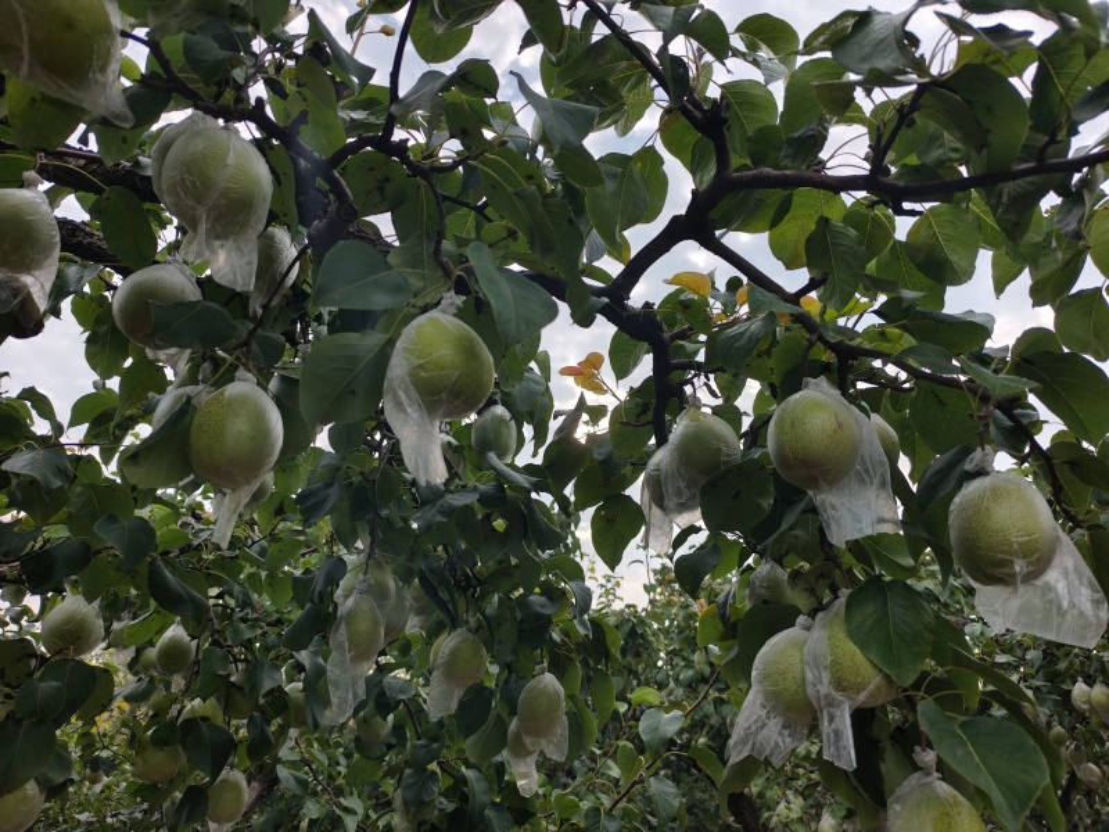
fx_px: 769
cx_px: 554
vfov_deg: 56.8
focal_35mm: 24
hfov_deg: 71.6
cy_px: 416
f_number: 1.6
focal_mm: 5.84
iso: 50
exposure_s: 1/419
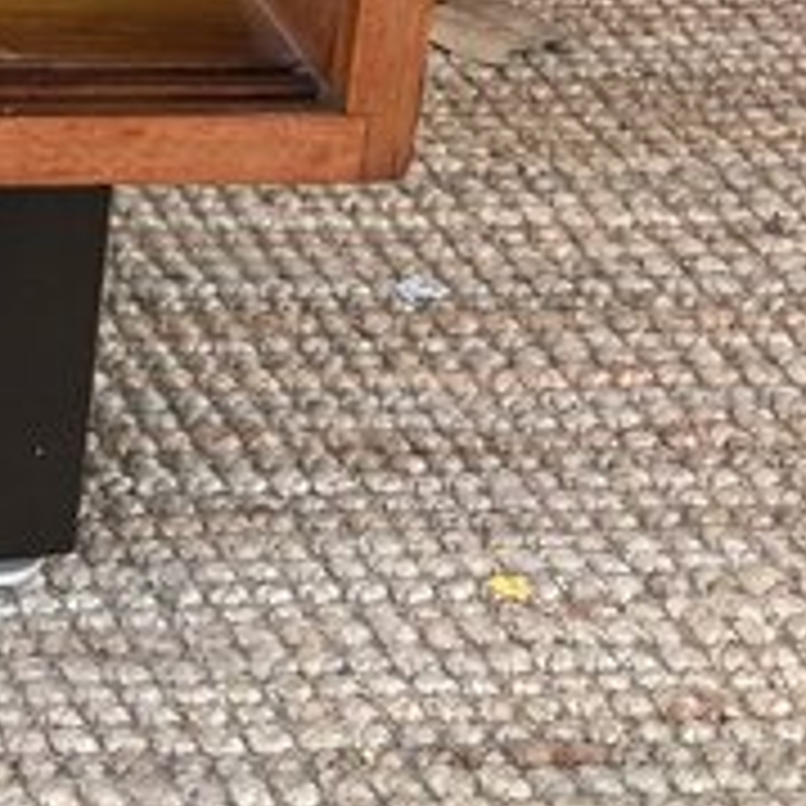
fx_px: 4057
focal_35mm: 154
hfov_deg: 9.7
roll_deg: -0.8
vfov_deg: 10.3
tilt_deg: -13.8
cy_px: -901
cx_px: -1274
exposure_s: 1/224
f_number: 1.6
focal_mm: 5.96
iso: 40
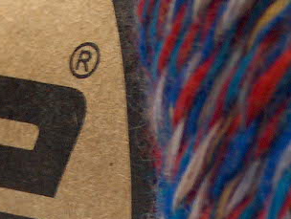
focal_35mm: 307
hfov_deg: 6.4
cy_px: 130
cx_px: 130
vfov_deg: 4.9
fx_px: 2585
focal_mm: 14.73
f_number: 2.9
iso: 100
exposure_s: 1/5.02
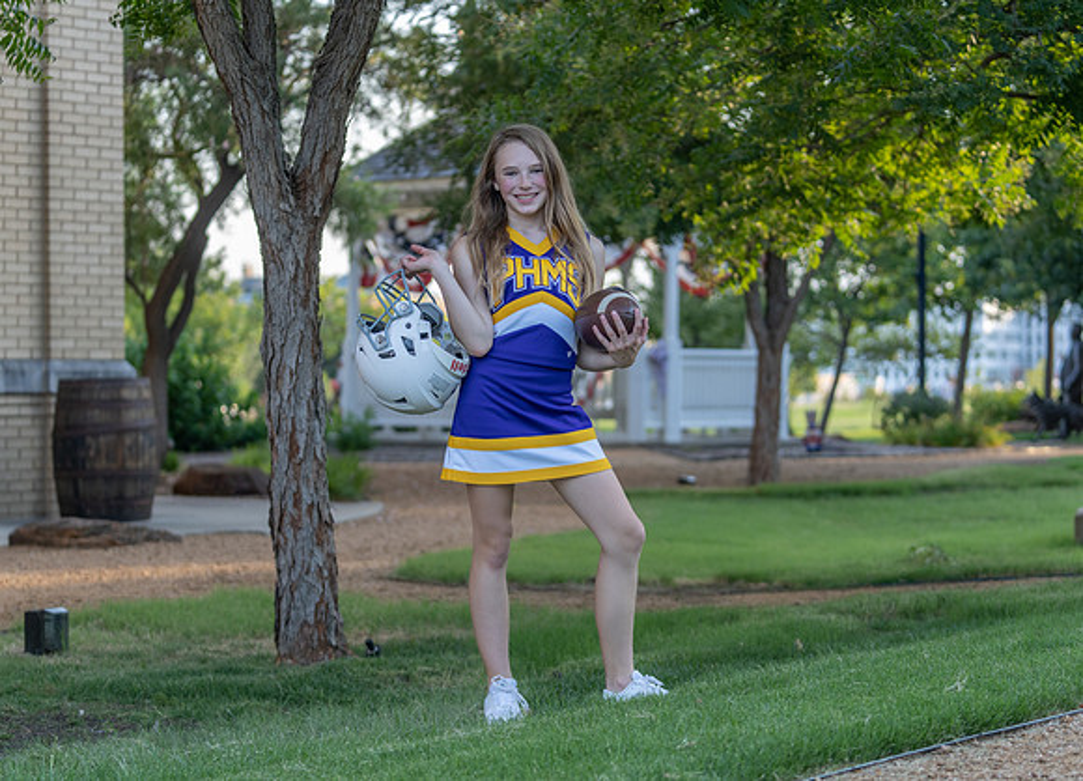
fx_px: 2579
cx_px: 558
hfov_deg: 23.7
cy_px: 411
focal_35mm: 84
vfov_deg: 17.2
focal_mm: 70
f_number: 2.8
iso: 250
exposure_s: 1/320
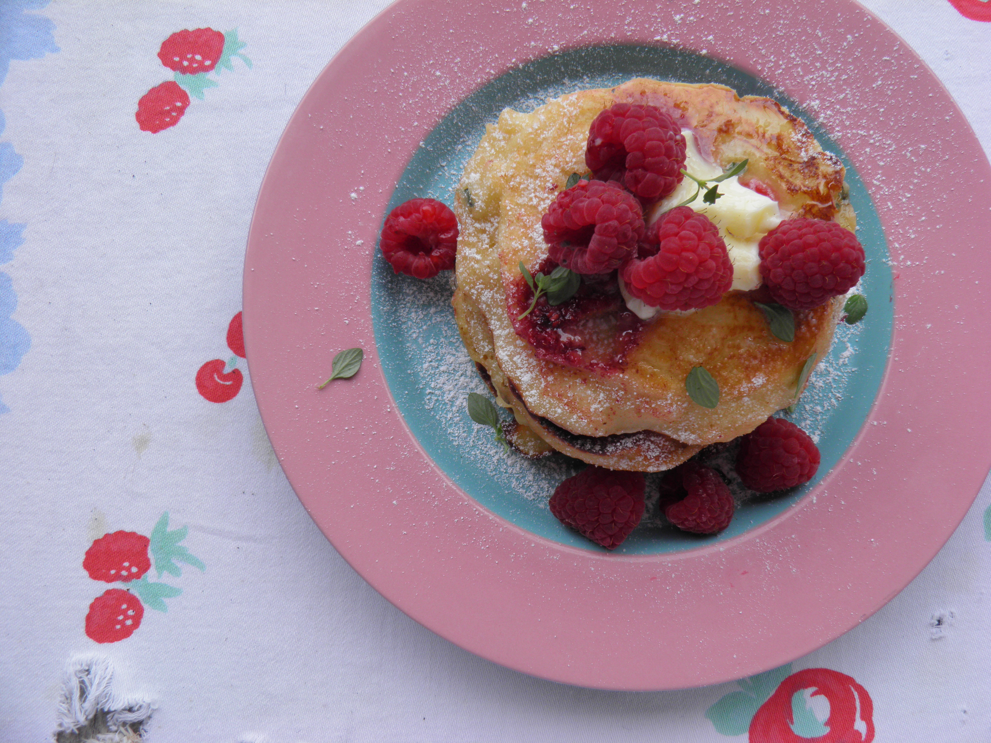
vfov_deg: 49.7
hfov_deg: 63.4
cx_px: 496
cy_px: 372
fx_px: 802
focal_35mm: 28
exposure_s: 1/100
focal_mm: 4.9
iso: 50
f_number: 5.7
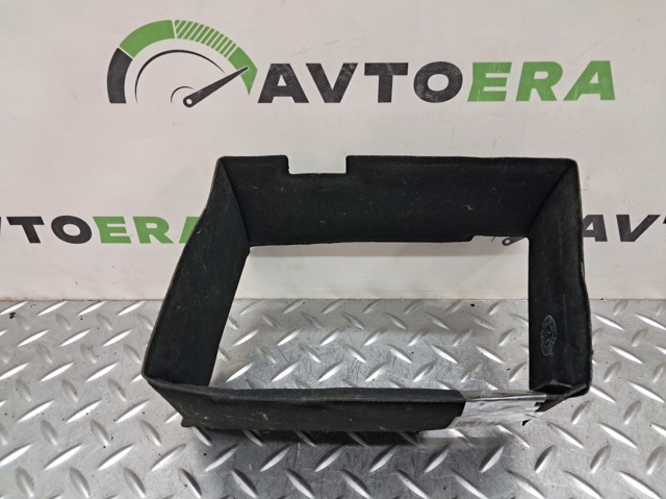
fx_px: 519
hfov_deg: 65.4
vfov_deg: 51.3
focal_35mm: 27
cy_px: 250
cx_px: 333
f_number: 1.8
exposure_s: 1/50
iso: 160
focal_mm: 4
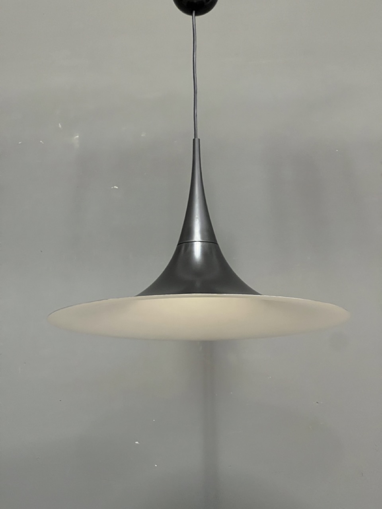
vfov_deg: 25.3
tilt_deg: +13.5
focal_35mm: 77
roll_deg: +1.6
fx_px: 1133
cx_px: 191
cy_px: 254
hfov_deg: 19.1
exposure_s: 1/25
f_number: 2.8
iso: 800
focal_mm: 9
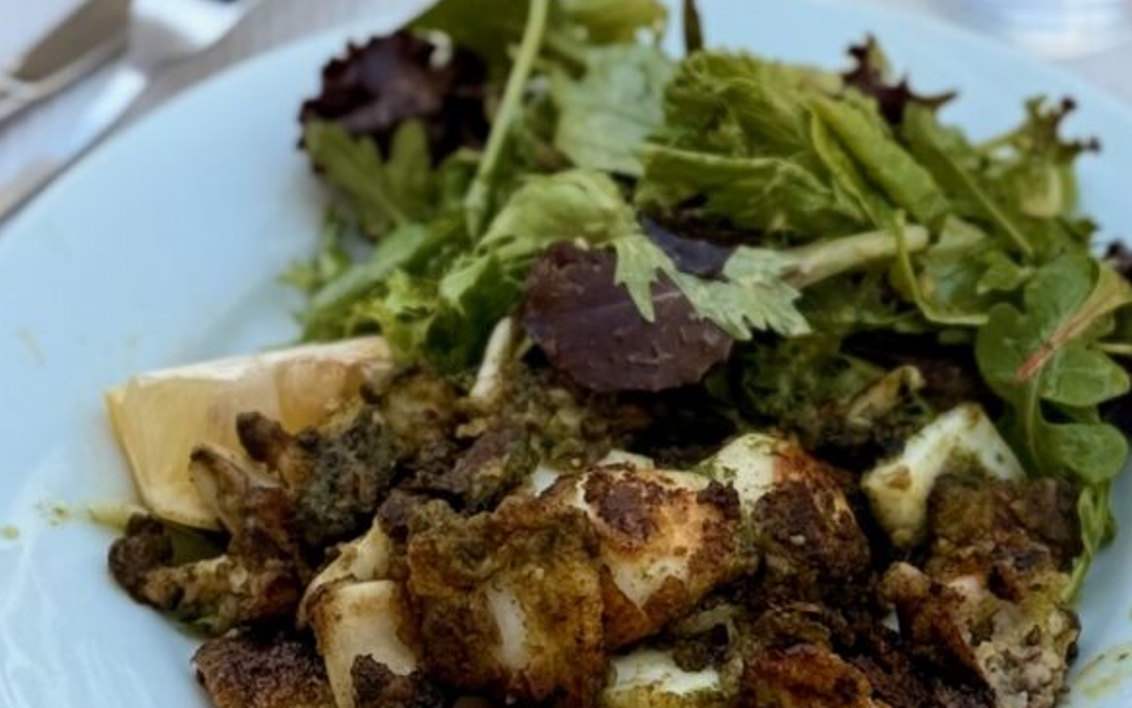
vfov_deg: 14.7
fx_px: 2747
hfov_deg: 23.2
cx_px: 760
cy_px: 335
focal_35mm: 89
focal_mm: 6.76
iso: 80
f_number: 1.78
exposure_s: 1/1543
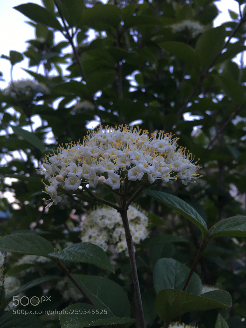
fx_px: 275
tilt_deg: +14.5
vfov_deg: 61.7
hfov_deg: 48.2
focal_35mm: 29
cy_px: 164
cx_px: 123
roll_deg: +2.6
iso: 100
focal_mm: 4.15
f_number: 2.2
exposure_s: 1/33
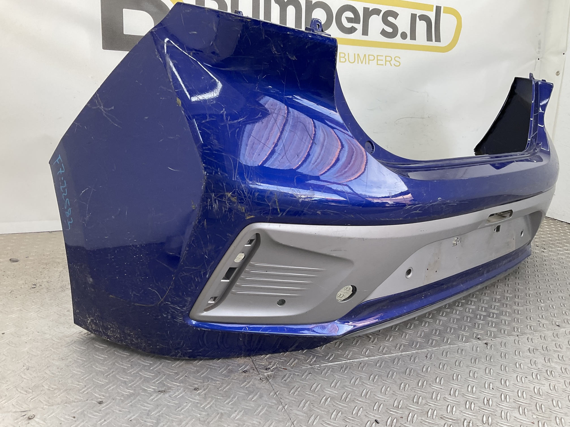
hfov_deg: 61.7
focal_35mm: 29
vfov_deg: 48.2
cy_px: 214
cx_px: 285
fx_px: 478
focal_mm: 3
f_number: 1.8
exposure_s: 1/120
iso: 32
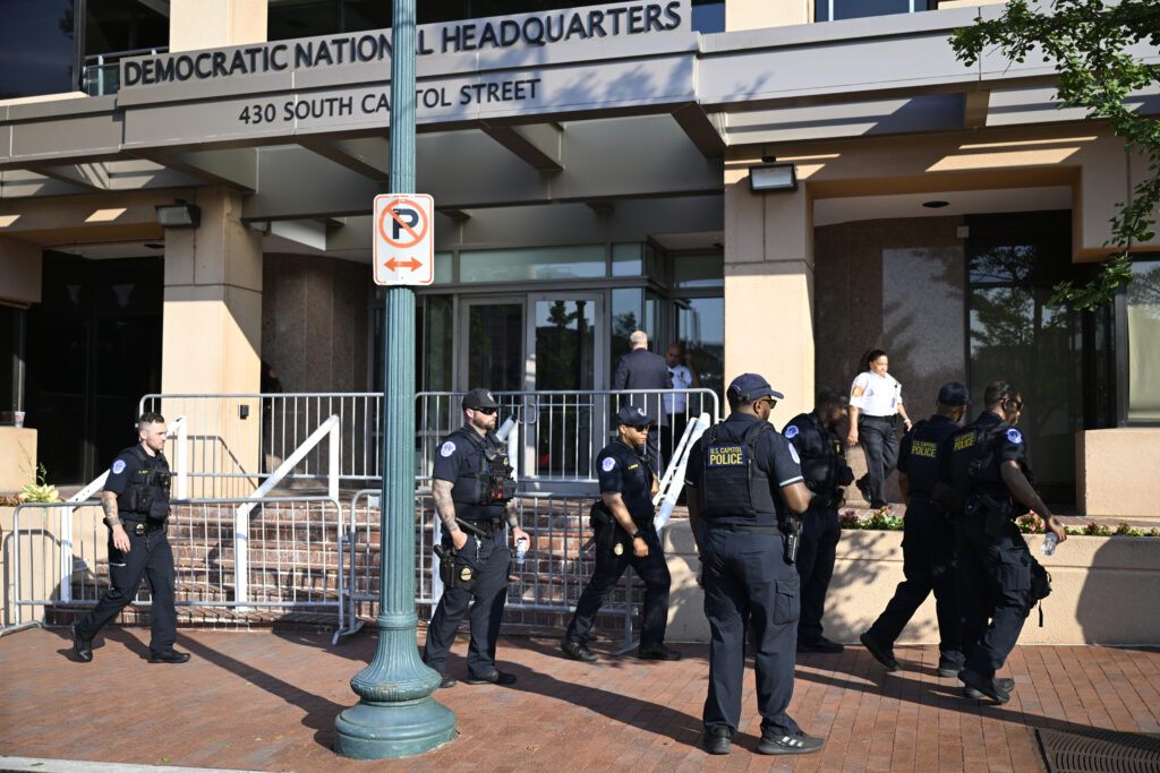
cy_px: 386
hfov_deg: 55.8
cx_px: 580
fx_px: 1096
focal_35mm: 34
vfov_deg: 38.9
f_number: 2.8
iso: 160
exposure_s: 1/1600
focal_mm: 34
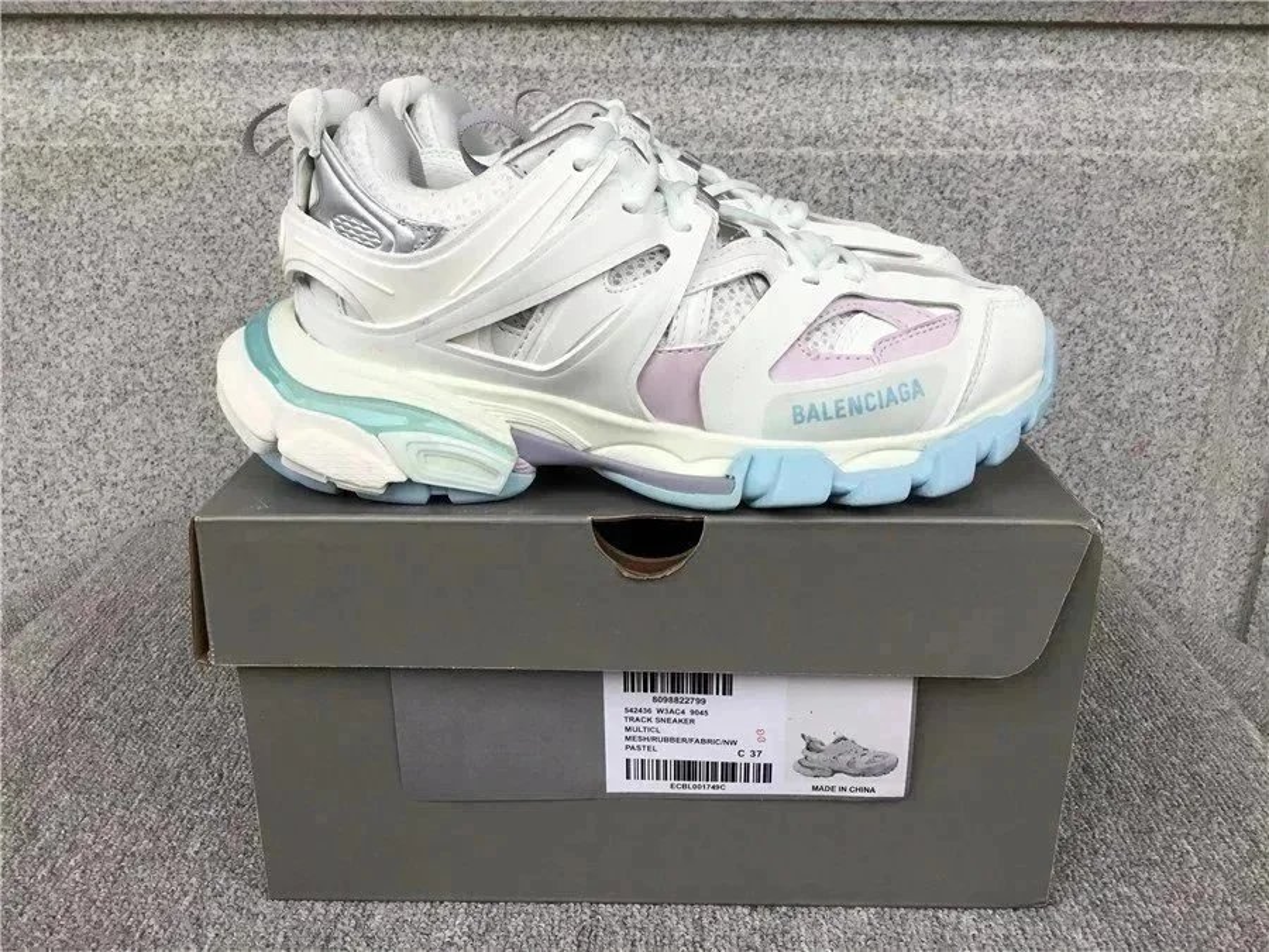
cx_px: 634
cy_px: 476
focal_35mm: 31
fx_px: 1136
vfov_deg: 45.4
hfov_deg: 58.4
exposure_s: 1/100
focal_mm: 3.3
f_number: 2.4
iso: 25
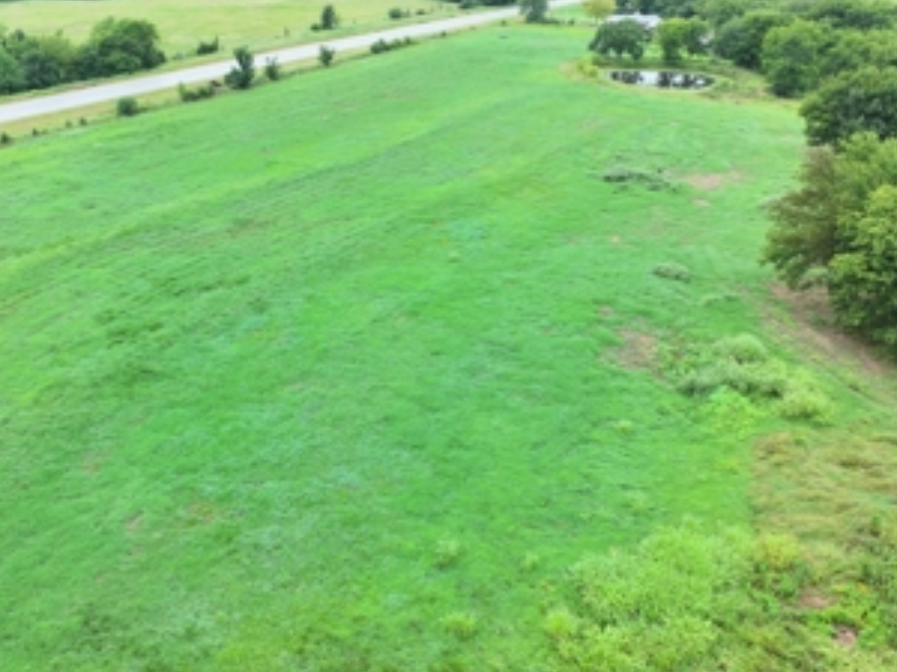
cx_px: 311
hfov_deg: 55.8
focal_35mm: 32
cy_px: 346
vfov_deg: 44.2
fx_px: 829
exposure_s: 1/500
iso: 380
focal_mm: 12.29
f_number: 2.8
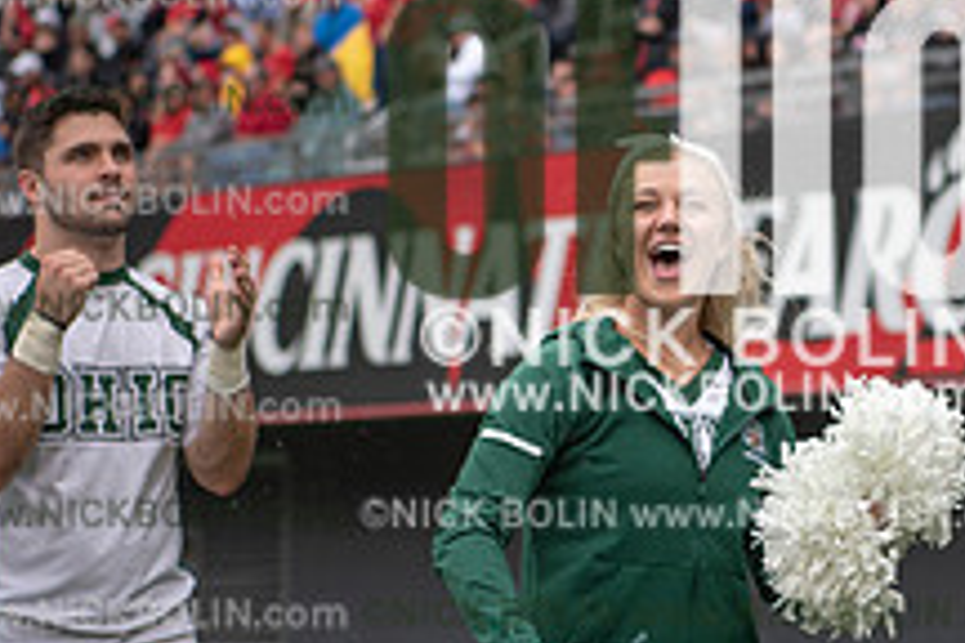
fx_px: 5039
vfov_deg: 7.3
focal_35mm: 188
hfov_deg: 10.9
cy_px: 203
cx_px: 701
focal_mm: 70
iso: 250
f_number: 2.8
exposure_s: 1/1000
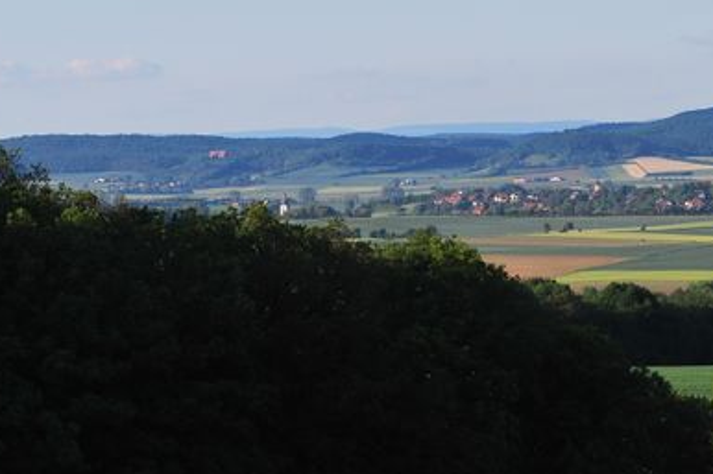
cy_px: 133
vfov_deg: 5.6
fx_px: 4846
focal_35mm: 245
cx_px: 290
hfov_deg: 8.4
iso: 200
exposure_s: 1/640
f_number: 6.3
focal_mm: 105
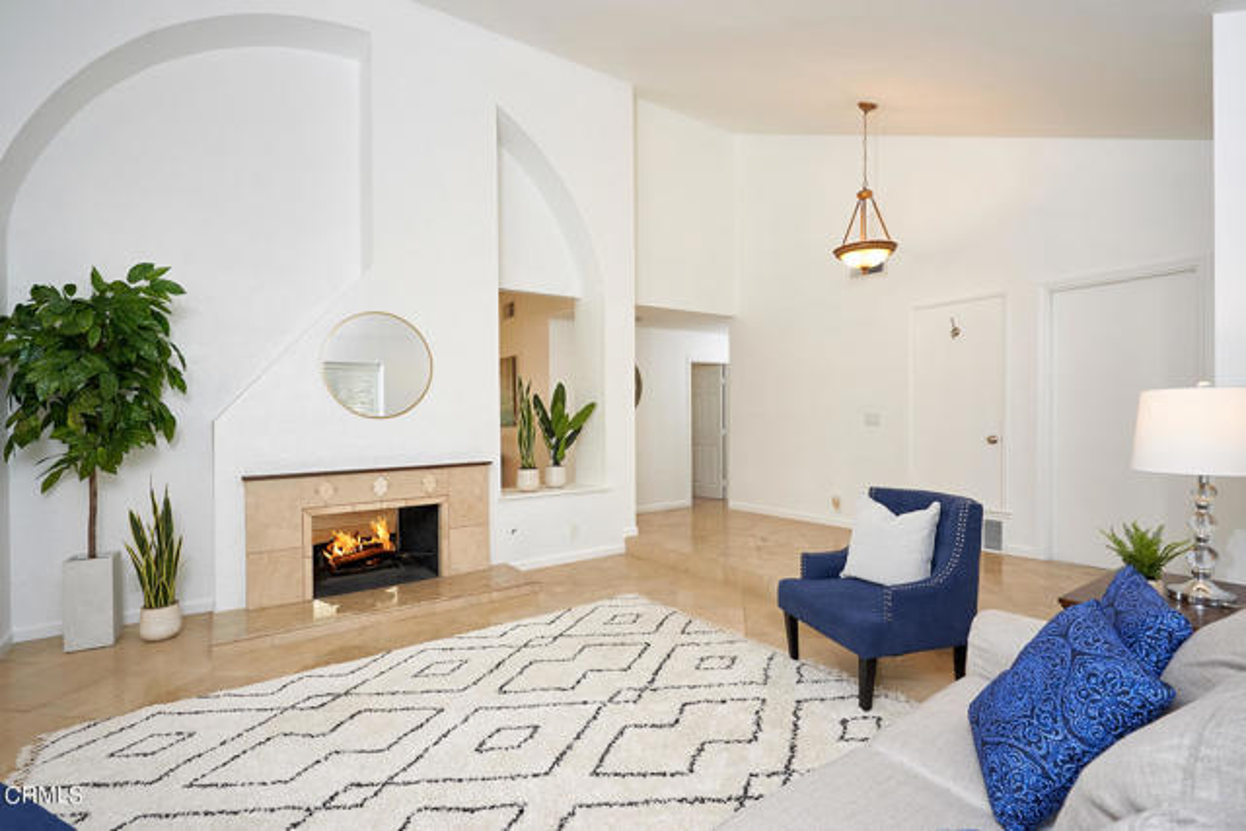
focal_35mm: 16
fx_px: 554
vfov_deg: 73.8
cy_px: 416
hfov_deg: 96.7
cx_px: 623
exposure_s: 1/50
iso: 800
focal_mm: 16
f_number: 8
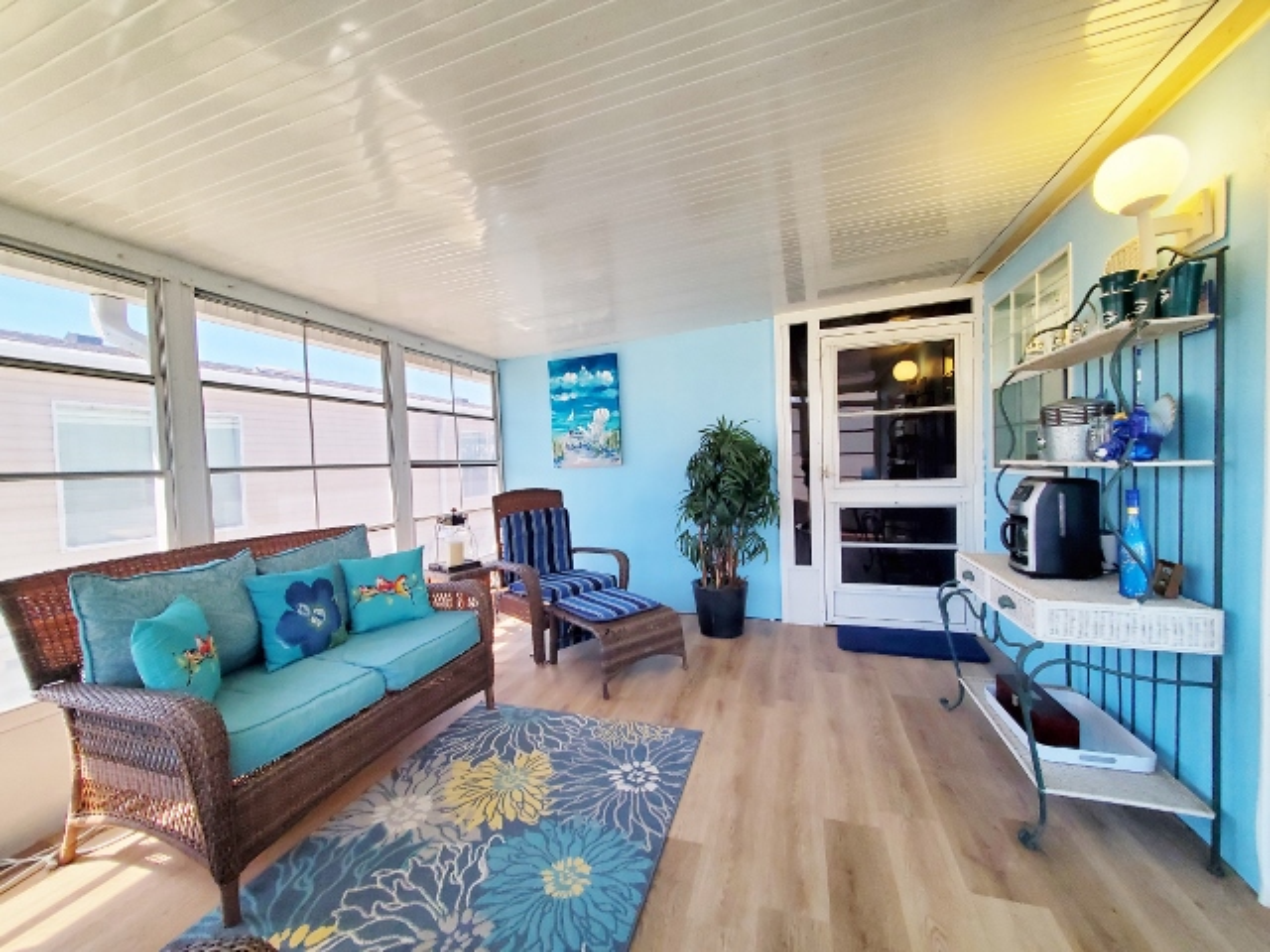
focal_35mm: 13
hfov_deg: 106.2
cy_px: 476
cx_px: 635
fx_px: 477
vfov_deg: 89.9
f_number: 2.2
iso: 160
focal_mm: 1.8
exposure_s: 1/60
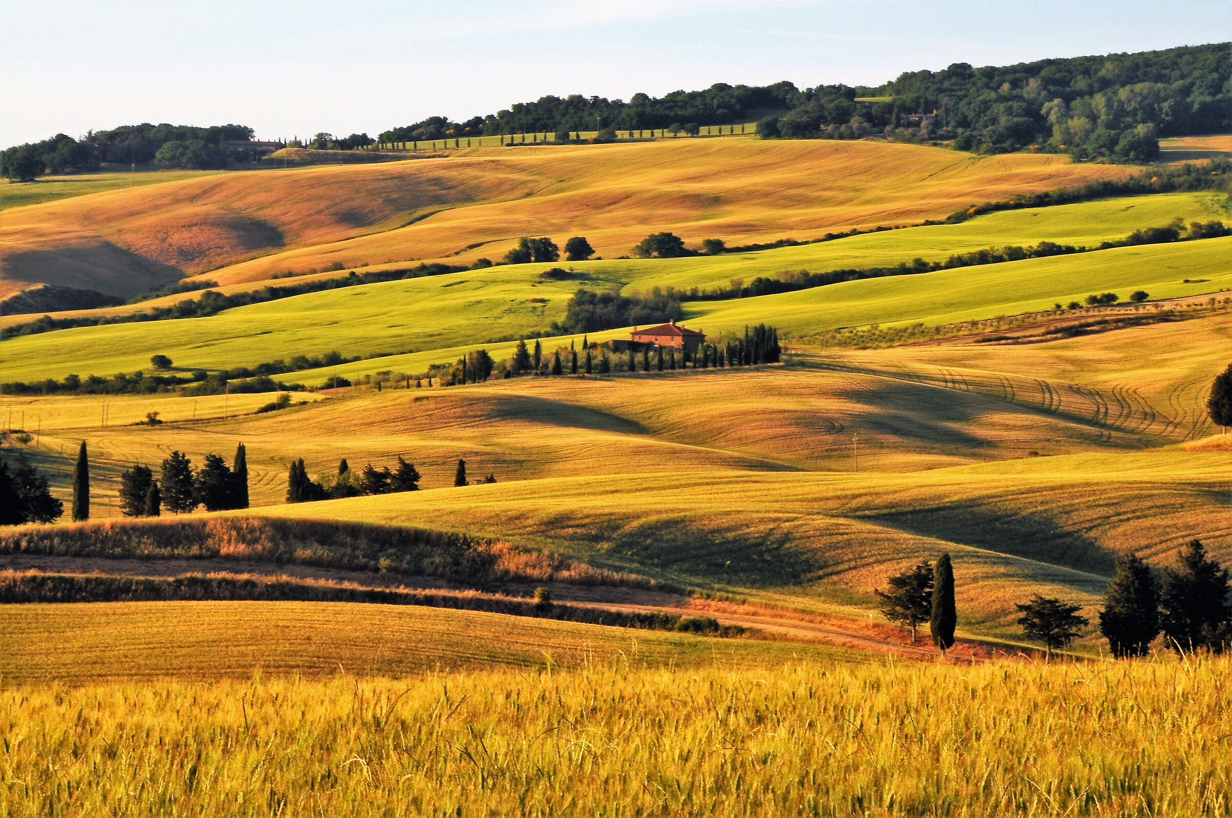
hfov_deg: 14.4
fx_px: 4871
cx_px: 616
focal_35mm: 142
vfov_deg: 9.6
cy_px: 409
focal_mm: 95
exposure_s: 1/60
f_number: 22
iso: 200
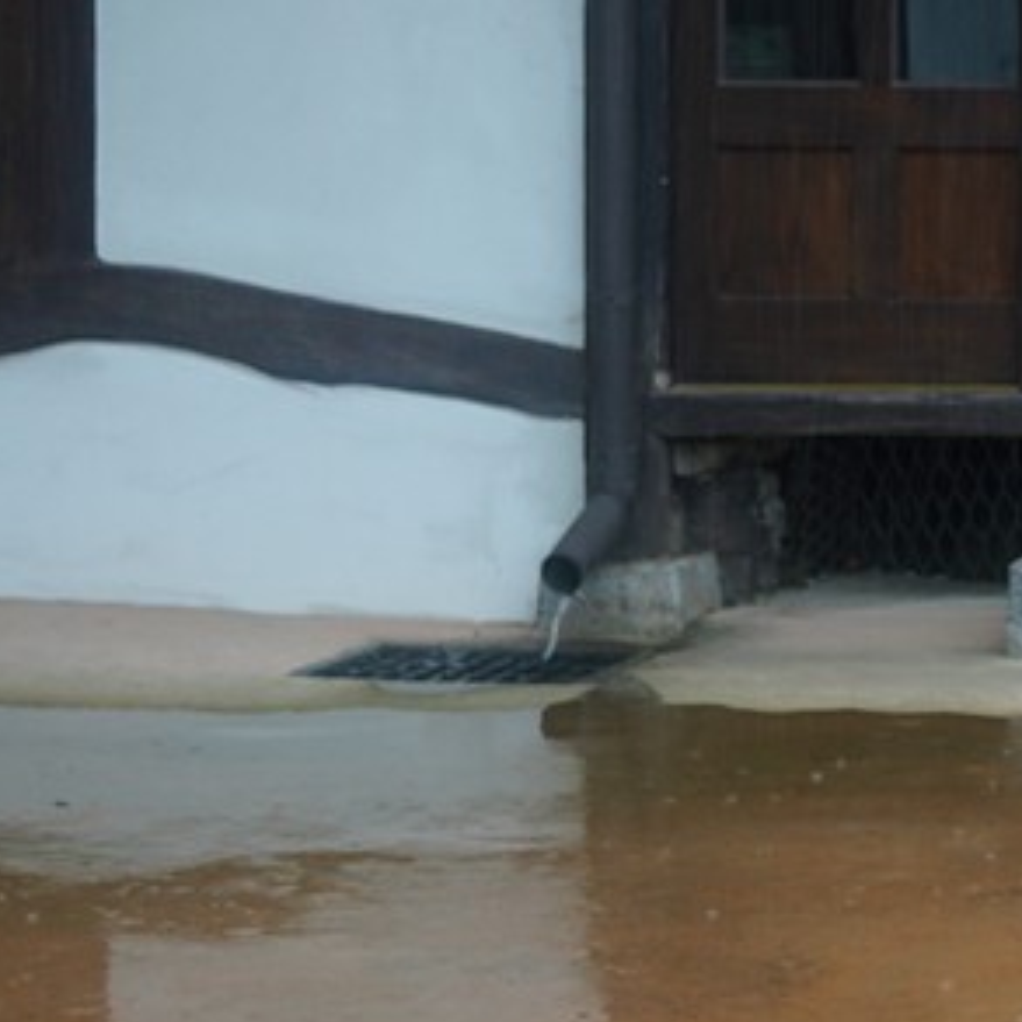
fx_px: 6781
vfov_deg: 8.5
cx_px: 2735
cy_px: -192
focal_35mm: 203
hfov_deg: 7.8
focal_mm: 35
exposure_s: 1/80
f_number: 2.8
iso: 200
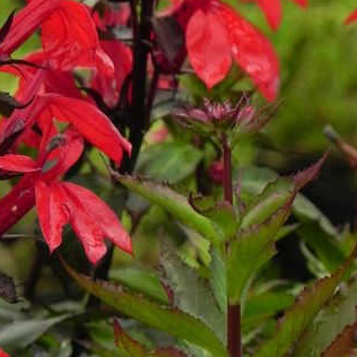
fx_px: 11108
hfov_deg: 1.8
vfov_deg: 1.8
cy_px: 79
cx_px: 19
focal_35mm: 952
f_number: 5
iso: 160
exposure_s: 1/80
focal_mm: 75.7
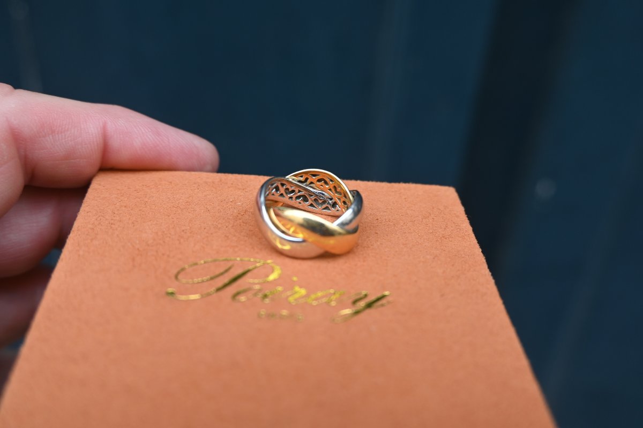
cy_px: 214
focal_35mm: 40
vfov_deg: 33.6
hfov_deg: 48.7
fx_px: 710
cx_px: 322
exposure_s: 1/250
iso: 200
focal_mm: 26.5
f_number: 5
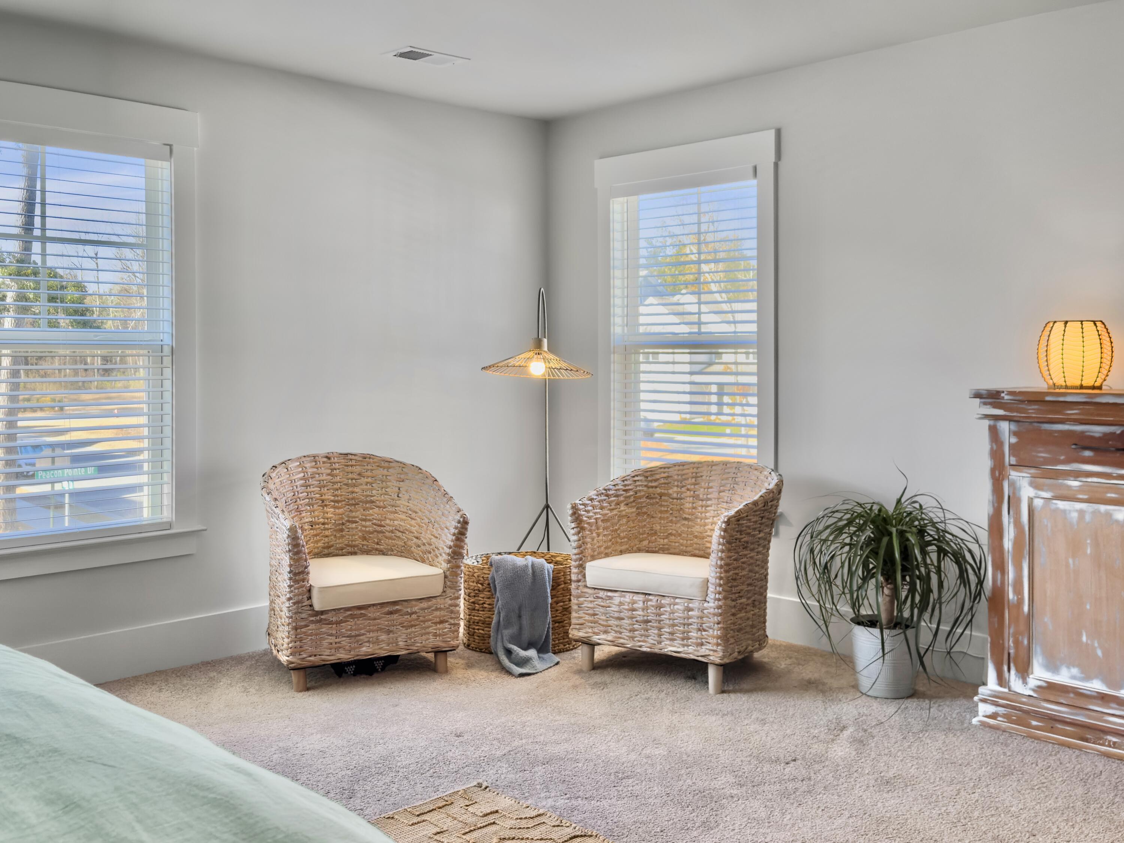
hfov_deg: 51.4
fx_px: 1169
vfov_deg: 39.7
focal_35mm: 36
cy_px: 422
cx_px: 562
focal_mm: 6.76
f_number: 1.8
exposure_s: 1/190
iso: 100
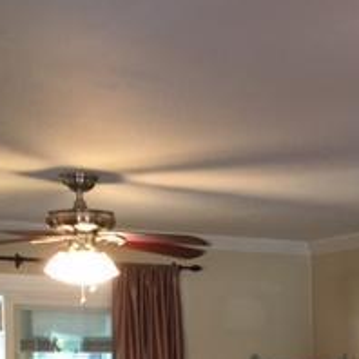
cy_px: 397
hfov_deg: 20.1
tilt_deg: -1.8
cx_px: 377
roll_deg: -1.4
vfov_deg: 19.9
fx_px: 974
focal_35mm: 83
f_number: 2.2
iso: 125
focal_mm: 4.15
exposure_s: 1/30
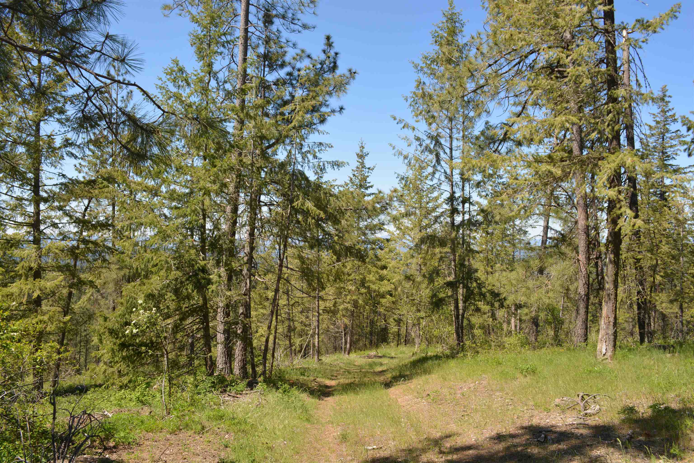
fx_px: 578
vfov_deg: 43.6
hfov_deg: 61.9
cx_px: 347
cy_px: 232
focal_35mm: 30
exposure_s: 1/250
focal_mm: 20
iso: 160
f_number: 8
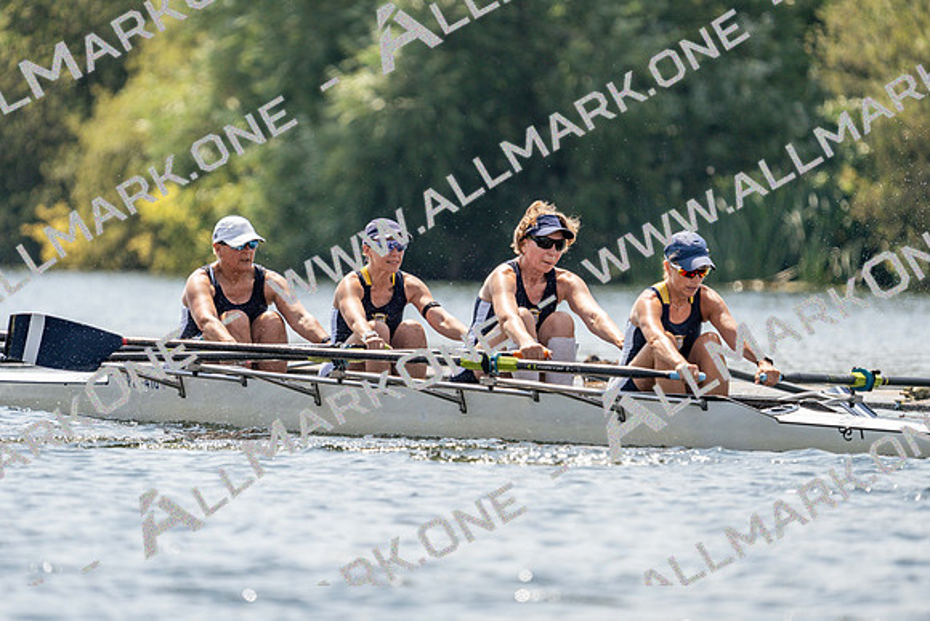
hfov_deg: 4.5
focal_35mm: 456
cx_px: 465
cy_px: 310
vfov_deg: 3.0
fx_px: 11782
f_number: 6.3
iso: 250
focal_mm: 456
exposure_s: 1/1600
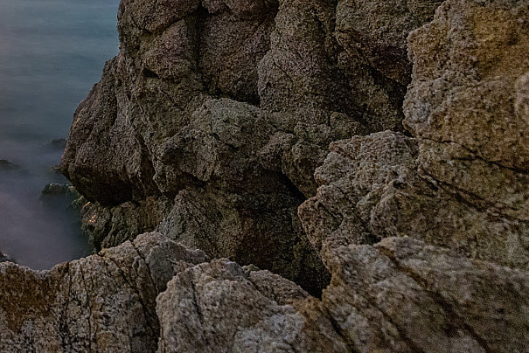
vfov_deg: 30.3
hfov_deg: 37.4
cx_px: -124
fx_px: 544
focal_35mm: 37
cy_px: -77
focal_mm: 14
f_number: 2.8
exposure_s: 20
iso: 1600
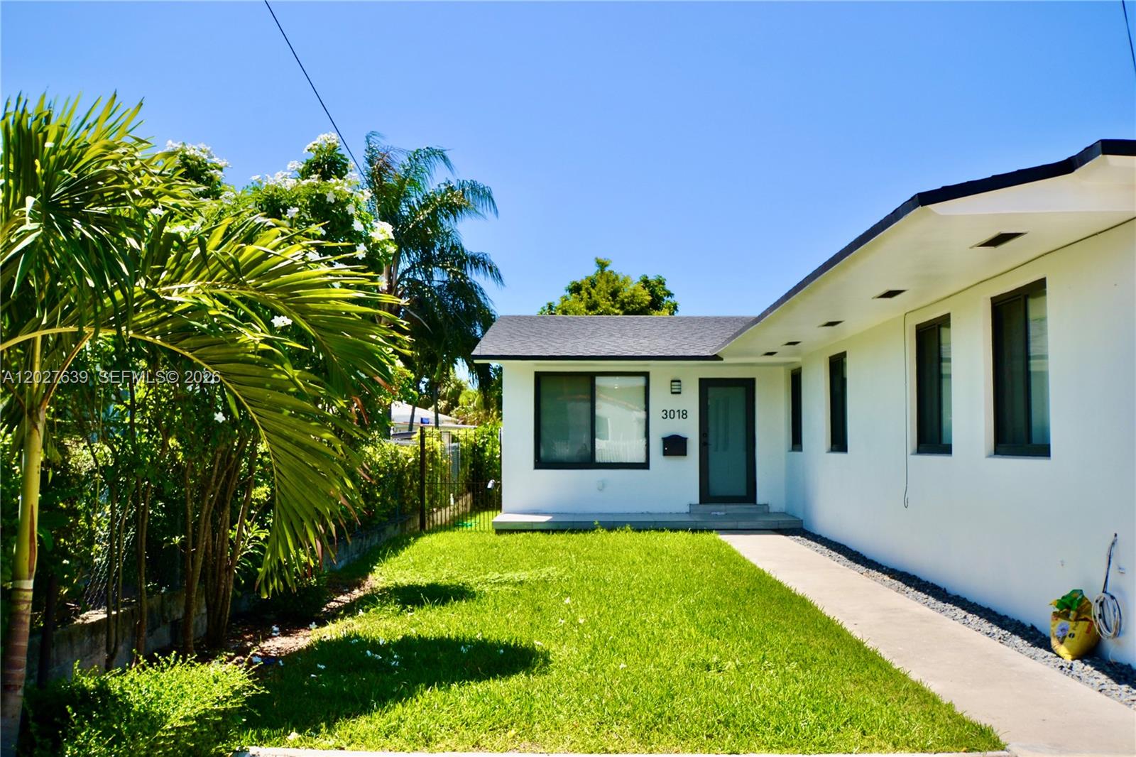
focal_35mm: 36
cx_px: 568
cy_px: 378
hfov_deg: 53.1
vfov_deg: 36.9
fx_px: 1136
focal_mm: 24
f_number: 7.1
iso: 100
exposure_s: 1/200
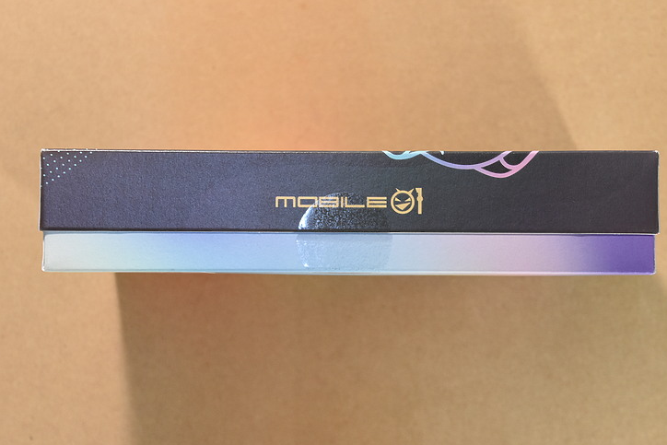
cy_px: 222
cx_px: 344
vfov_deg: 16.3
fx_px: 1557
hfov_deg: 24.2
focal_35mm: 84
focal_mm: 52
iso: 1600
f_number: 6.3
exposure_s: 1/100
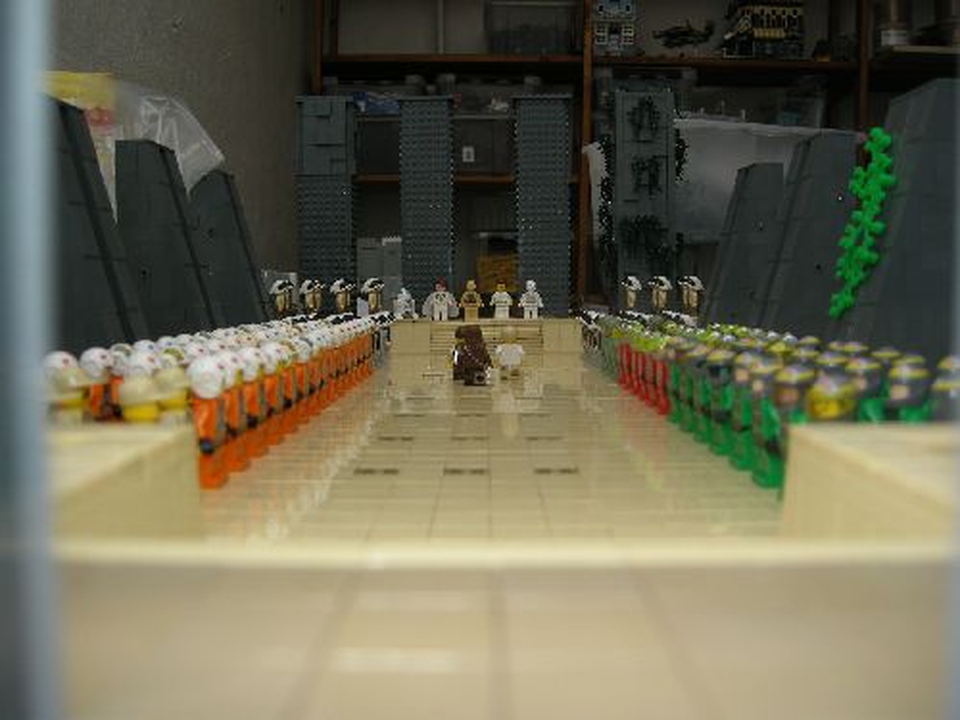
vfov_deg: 39.7
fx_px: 998
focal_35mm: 36
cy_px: 360
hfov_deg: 51.4
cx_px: 480
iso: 64
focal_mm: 7.5
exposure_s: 1/60
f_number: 2.7
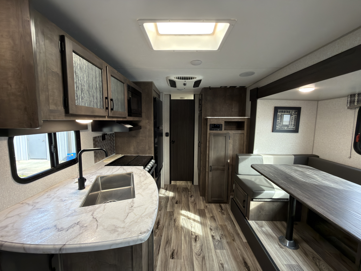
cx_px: 180
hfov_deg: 102.1
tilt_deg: -3.4
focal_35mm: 14
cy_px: 136
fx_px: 146
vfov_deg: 85.7
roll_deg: +0.3
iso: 100
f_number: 2.2
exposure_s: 1/30
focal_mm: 2.22
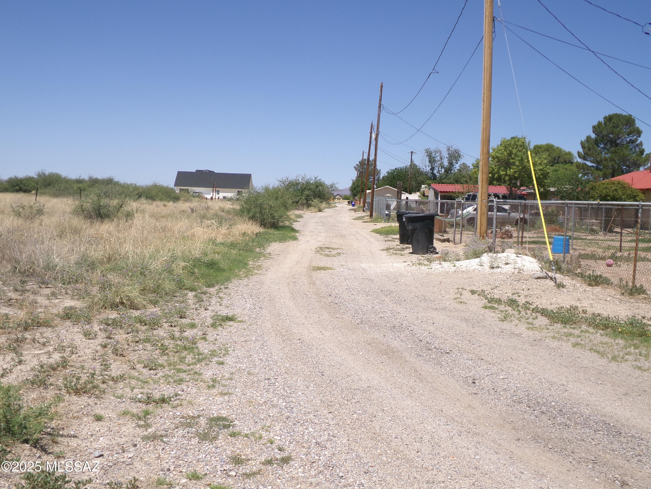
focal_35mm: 37
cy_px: 244
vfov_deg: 38.7
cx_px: 326
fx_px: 696
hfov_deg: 50.1
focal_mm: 6.6
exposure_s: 1/120
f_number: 11.85
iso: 100
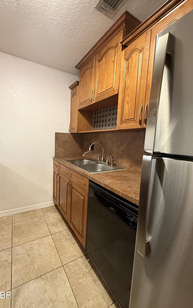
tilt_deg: -6.2
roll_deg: -2.8
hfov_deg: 74.3
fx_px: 126
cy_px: 154
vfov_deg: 101.5
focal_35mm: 15
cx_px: 81
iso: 500
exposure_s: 1/60
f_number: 2.2
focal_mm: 2.22
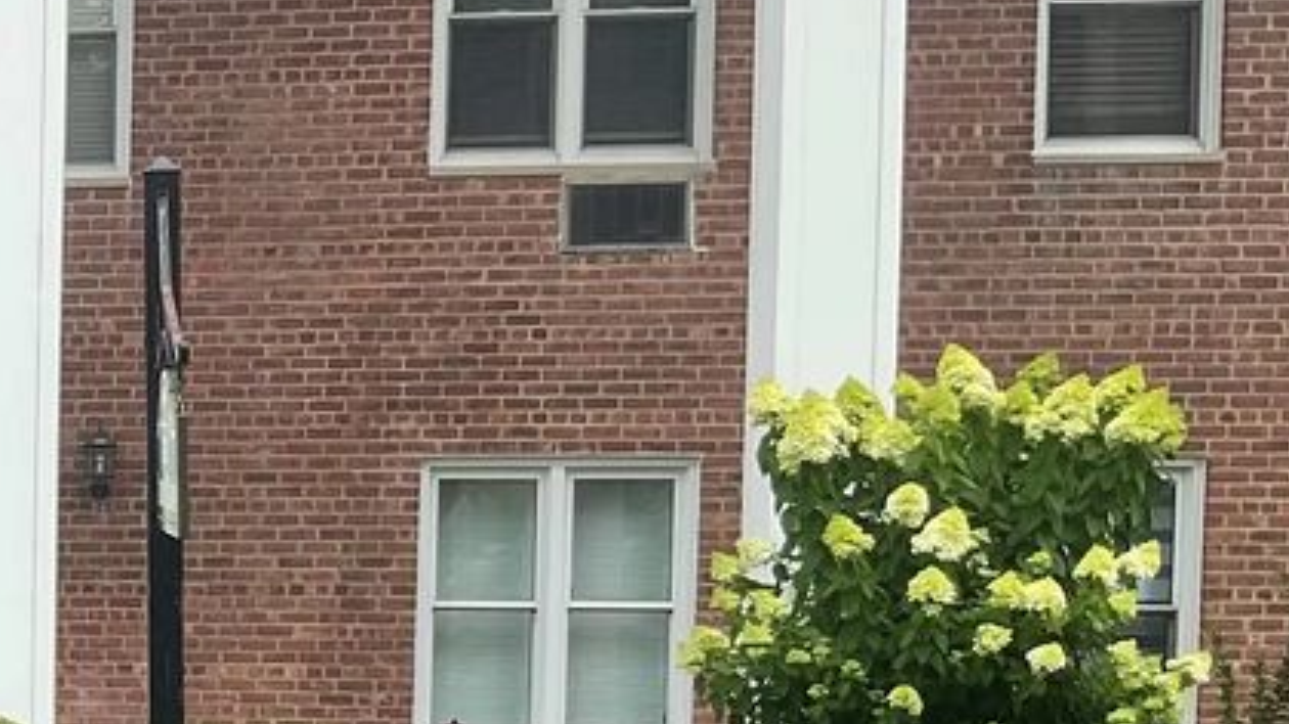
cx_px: -246
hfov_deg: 24.9
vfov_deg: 15.4
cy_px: 687
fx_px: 2631
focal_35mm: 77
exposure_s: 1/804
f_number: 1.8
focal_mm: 3
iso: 16
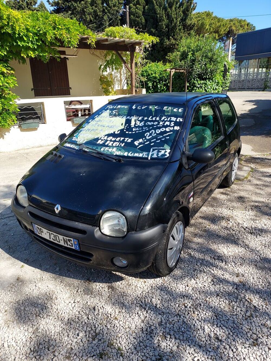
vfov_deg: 71.6
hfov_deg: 56.8
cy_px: 180
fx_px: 250
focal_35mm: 24
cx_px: 136
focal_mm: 4.6
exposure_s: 1/533
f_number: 1.8
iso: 40
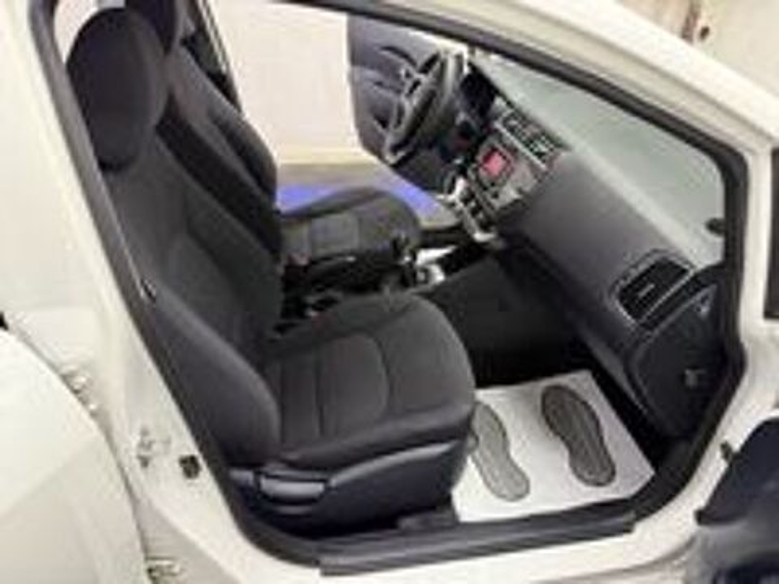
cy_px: 292
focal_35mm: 24
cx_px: 390
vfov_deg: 56.8
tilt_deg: -33.7
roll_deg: -1.5
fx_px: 540
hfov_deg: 71.6
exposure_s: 1/50
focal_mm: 6.76
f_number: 1.78
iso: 320
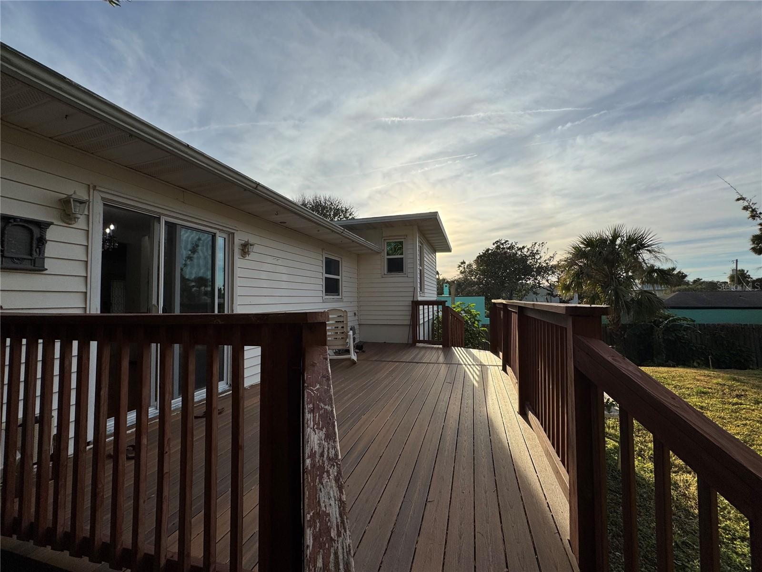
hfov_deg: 102.1
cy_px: 286
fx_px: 308
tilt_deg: +2.9
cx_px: 381
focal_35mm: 14
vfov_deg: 85.7
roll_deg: +2.5
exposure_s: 1/2415
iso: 40
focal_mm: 2.22
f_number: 2.2
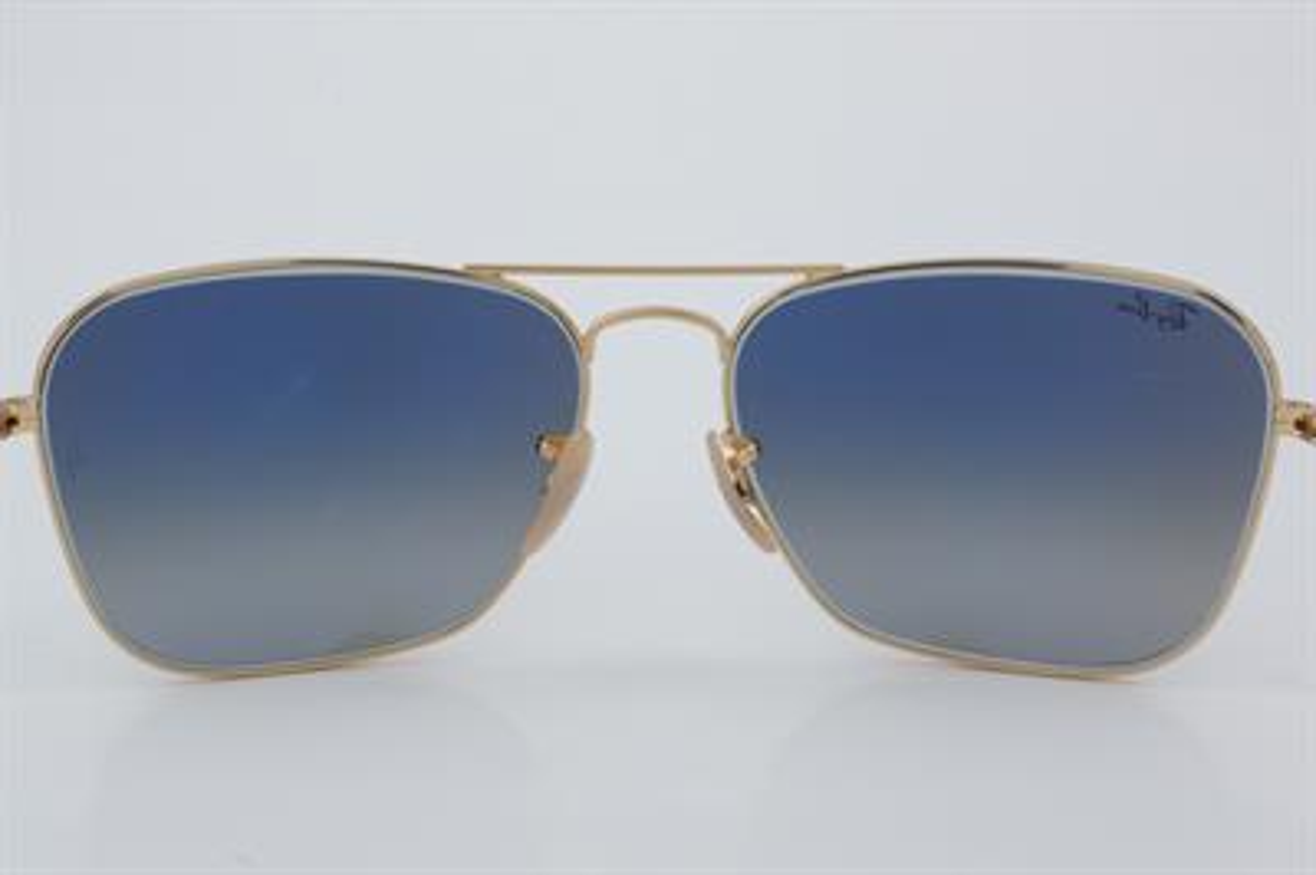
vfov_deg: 18.2
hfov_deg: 27.0
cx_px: 658
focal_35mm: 75
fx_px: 2739
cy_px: 438
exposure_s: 1/4
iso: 100
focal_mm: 50
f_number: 32
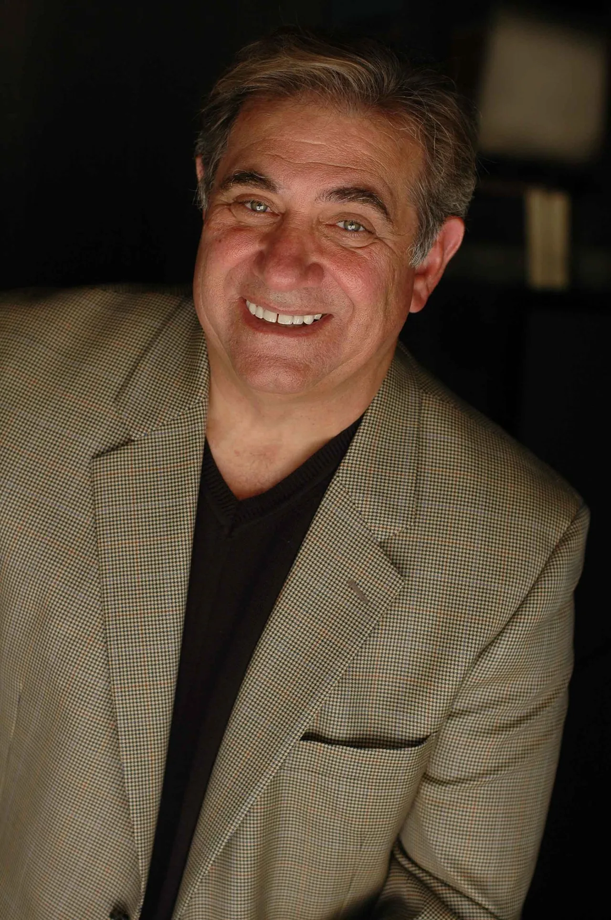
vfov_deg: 27.0
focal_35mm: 75
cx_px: 306
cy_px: 460
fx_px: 1913
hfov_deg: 18.1
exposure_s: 1/400
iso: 200
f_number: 2.8
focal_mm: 50
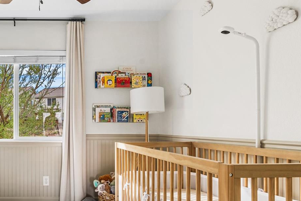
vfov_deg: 44.7
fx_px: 241
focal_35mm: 29
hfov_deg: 57.9
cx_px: 50
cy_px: 128
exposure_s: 1/8
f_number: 8
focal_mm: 16.5
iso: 500
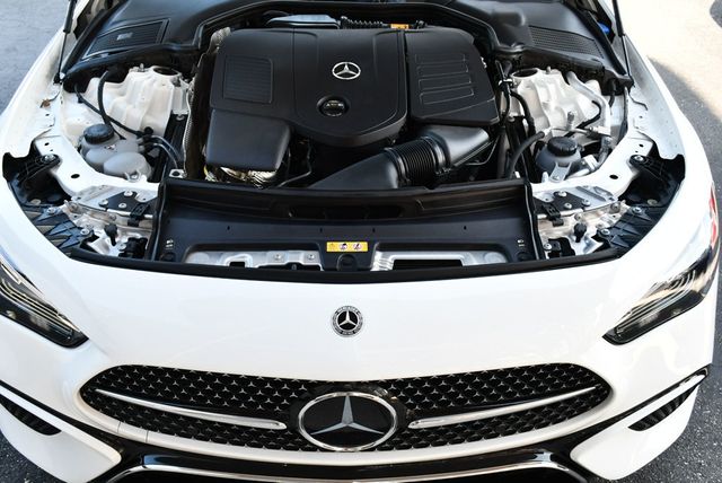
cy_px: 242
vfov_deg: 36.9
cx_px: 361
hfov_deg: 53.1
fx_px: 723
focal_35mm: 36
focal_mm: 18
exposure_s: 1/250
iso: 400
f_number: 4.5
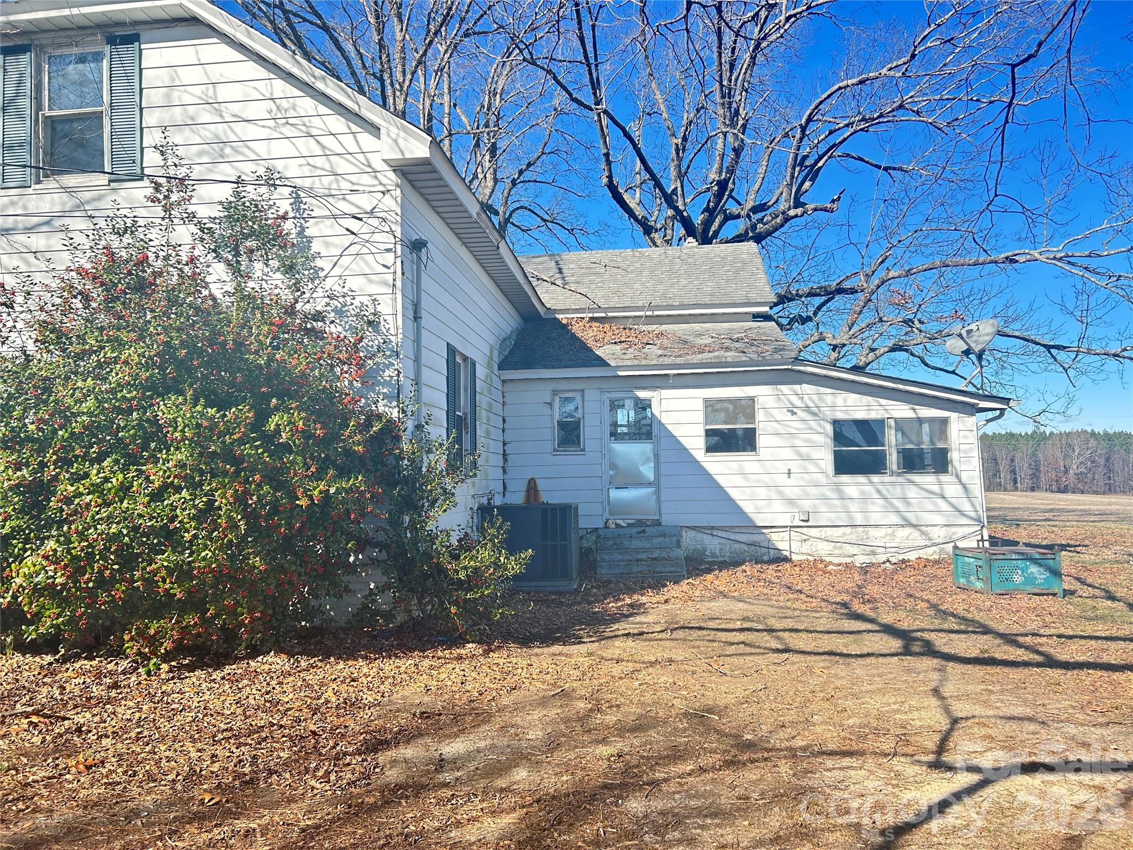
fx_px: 851
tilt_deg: +2.5
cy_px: 425
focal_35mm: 26
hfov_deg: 67.3
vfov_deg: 53.1
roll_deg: +2.0
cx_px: 566
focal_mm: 5.7
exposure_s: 1/991
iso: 50
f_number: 1.5
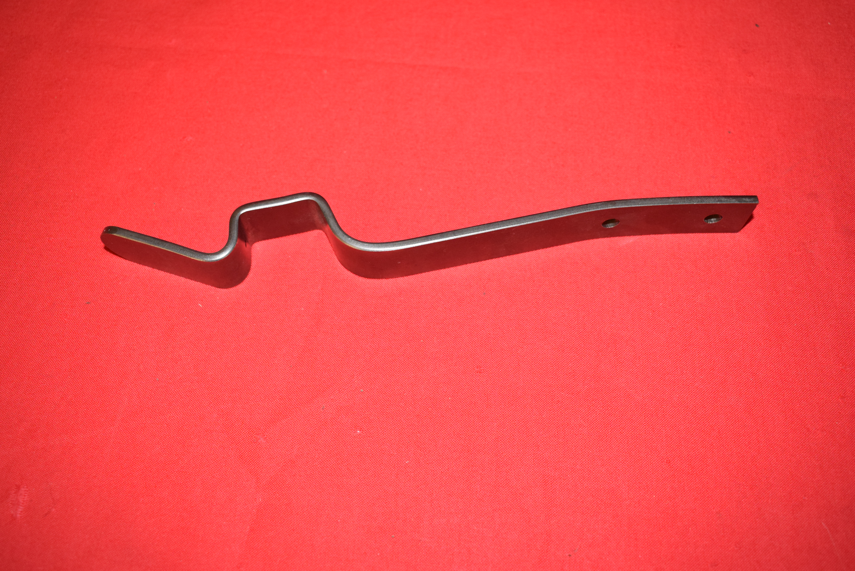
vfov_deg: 36.9
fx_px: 855
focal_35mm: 36
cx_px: 428
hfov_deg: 53.1
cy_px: 286
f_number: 5
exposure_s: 1/125
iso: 1250
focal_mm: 24
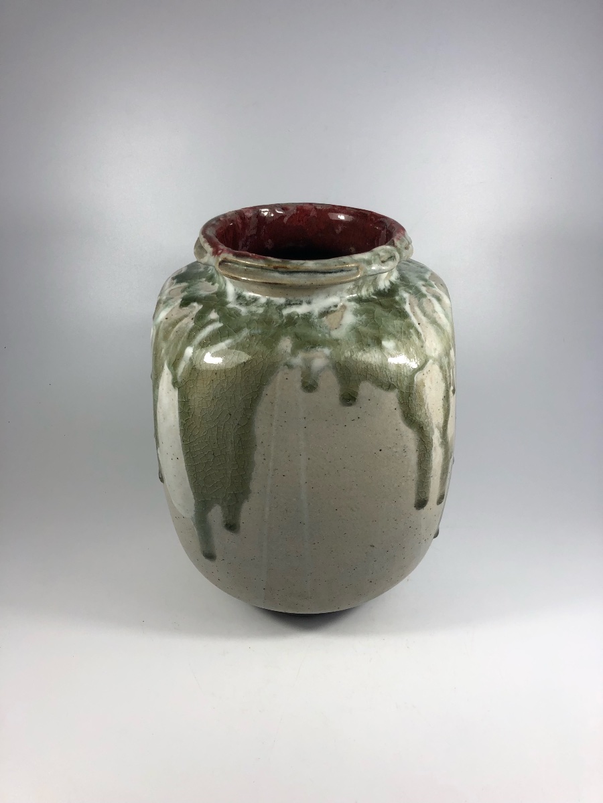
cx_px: 302
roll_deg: +0.8
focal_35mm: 28
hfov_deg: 49.7
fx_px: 650
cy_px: 402
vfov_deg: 63.4
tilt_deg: -31.0
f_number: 1.8
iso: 20
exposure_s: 1/387
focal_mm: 3.99
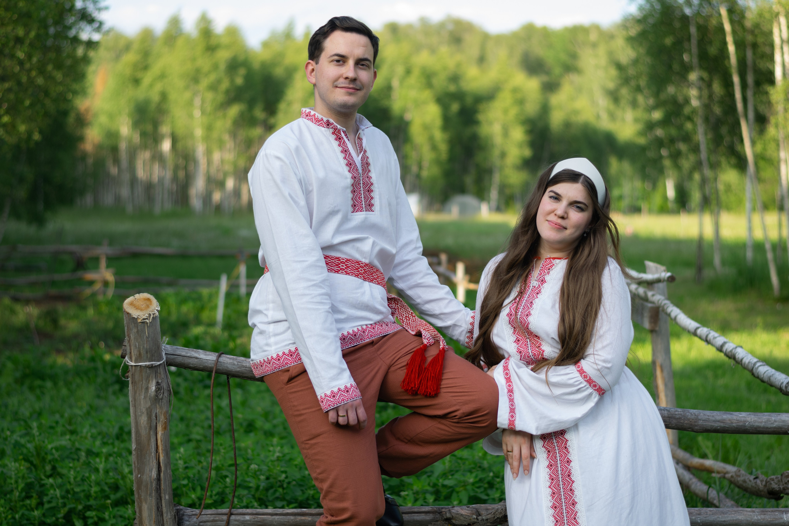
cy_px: 263
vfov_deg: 17.9
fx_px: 1674
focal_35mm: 76
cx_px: 394
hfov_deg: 26.5
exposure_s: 1/500
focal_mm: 50
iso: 100
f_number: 2.2
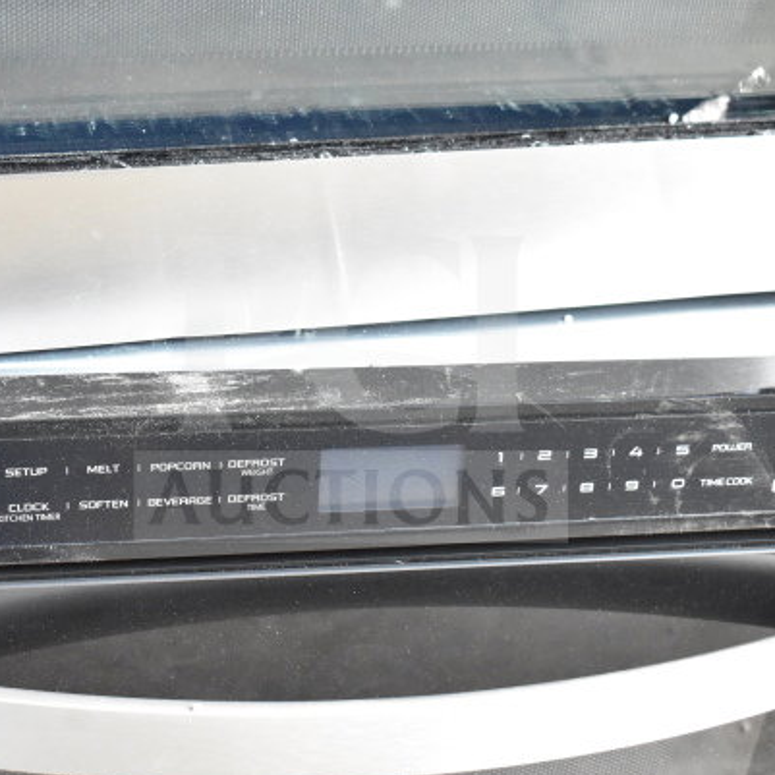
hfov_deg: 26.1
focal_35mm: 66
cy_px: 389
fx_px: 1672
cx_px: 350
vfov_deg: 26.1
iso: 6400
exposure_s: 1/160
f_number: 6.3
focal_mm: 34
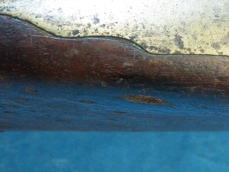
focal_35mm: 145
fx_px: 960
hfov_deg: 13.6
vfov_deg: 10.2
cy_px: -2
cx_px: 167
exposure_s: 1/40
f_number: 3.6
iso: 400
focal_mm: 11.2
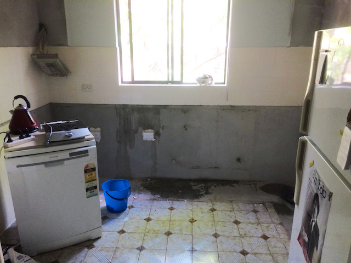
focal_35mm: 29
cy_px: 132
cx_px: 176
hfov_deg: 61.7
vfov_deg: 48.2
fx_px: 294
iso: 160
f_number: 2.2
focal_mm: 4.15
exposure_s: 1/33
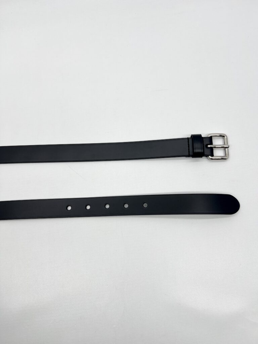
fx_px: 258
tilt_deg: -76.0
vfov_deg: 67.3
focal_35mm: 26
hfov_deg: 53.1
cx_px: 129
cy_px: 172
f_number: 1.5
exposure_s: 1/162
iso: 40
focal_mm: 5.7
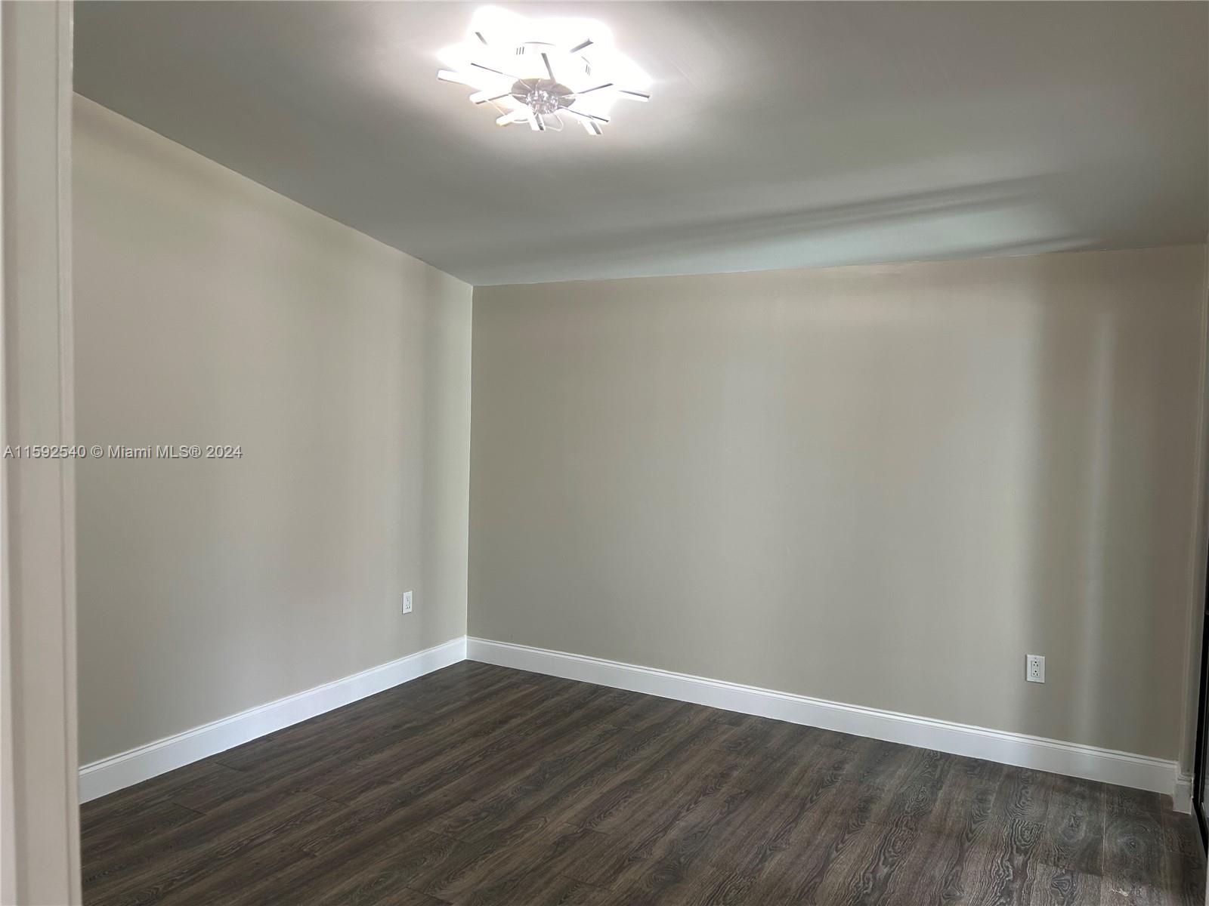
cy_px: 453
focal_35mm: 26
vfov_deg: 53.1
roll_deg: -0.2
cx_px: 604
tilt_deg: -2.3
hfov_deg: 67.3
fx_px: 908
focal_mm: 5.7
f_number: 1.5
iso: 100
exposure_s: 1/60
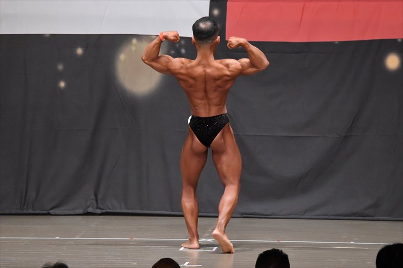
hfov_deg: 8.6
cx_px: 202
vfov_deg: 5.7
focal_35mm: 240
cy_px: 134
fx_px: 2685
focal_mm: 160
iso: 6400
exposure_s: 1/400
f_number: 5.6
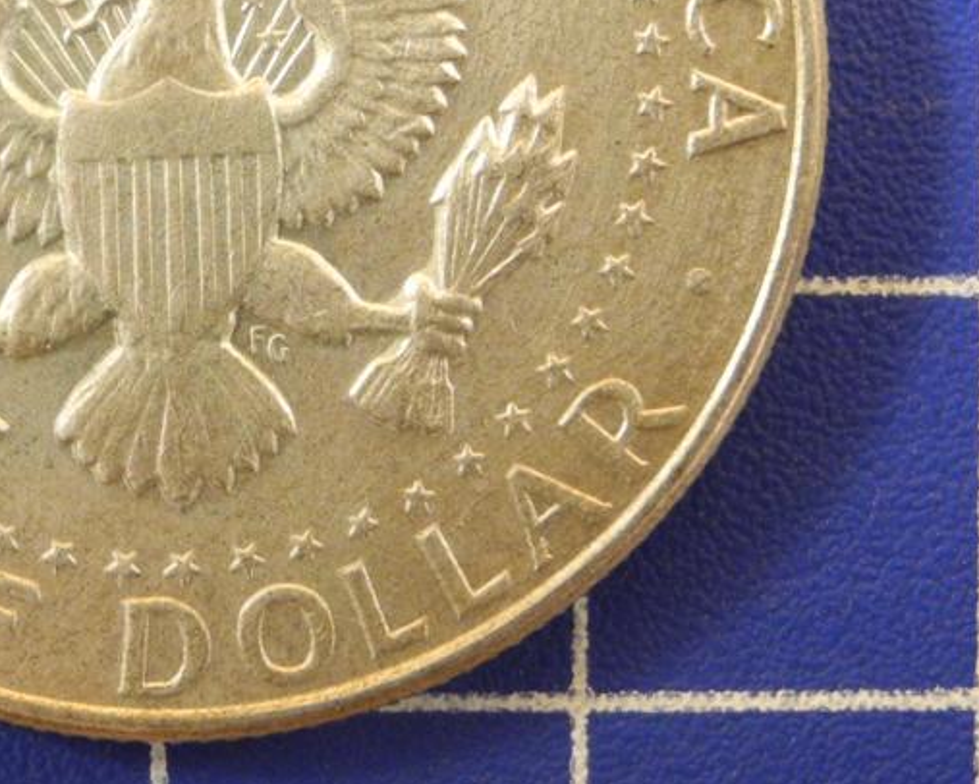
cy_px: 116
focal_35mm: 69
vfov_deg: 21.8
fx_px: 2000
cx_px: 180
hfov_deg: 26.9
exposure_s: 1/24.7
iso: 400
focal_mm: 7.4
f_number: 3.2
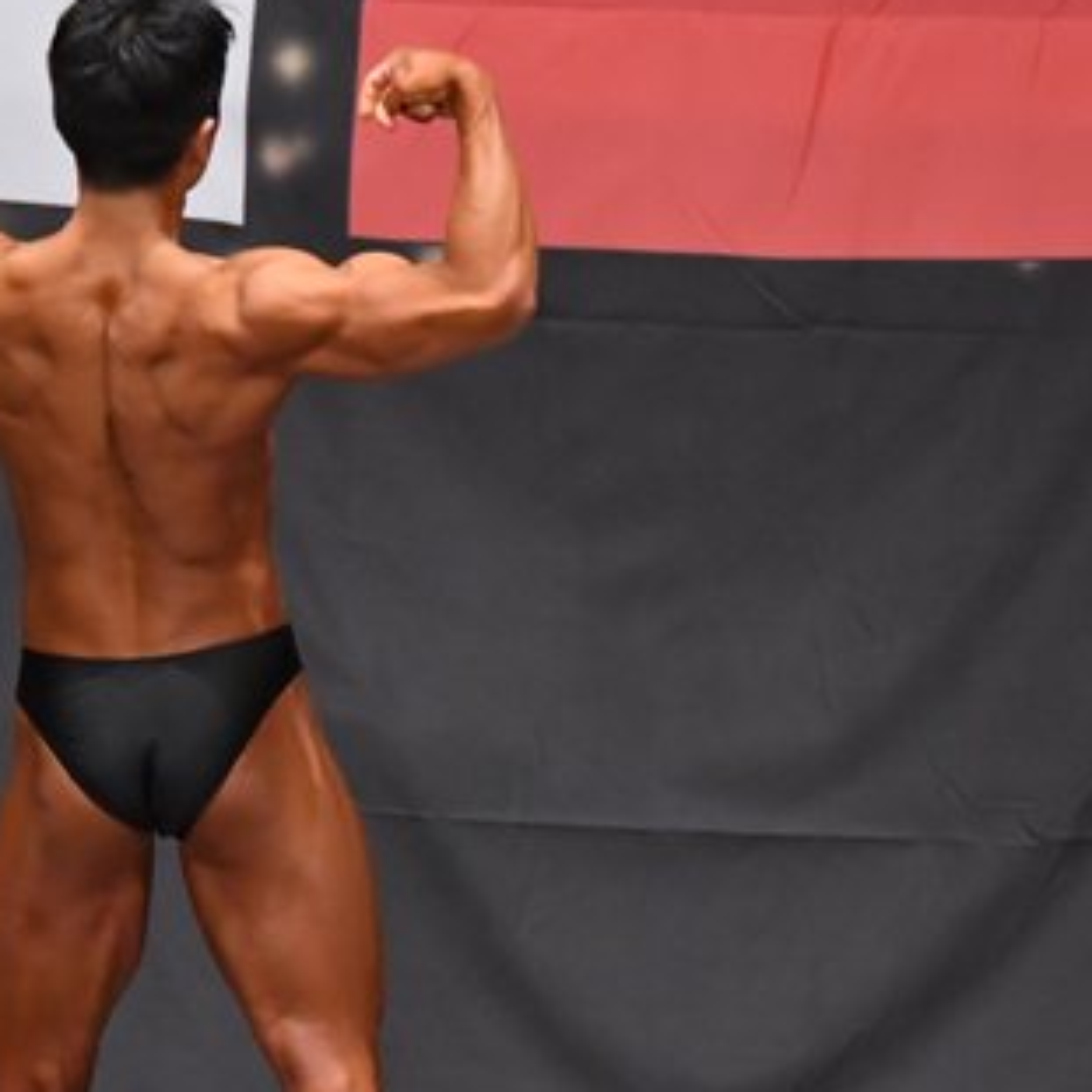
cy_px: 716
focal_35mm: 459
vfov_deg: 3.8
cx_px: 265
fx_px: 16382
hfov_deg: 3.8
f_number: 5.6
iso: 6400
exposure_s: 1/400
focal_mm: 145
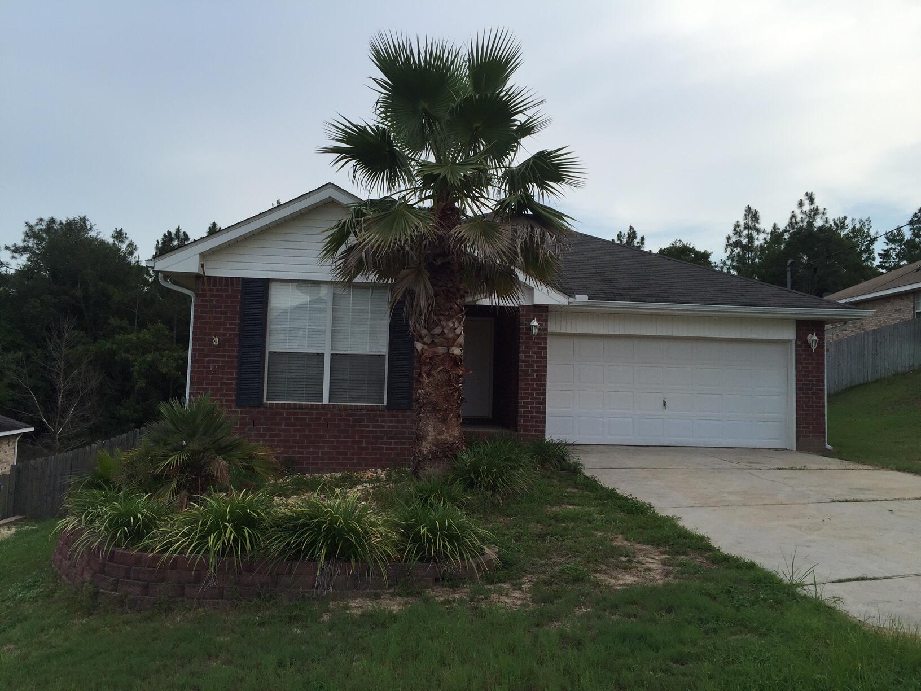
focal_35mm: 29
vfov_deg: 48.2
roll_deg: -2.6
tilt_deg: +2.1
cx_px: 460
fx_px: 772
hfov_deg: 61.7
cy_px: 346
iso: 32
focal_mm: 4.15
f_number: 2.2
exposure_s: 1/638
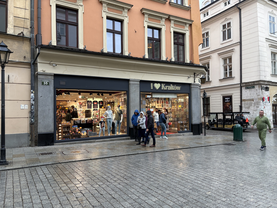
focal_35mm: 26
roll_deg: +0.9
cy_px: 104
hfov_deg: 67.3
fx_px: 208
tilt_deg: +2.0
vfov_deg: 53.1
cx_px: 138
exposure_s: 1/122
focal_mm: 5.96
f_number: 1.6
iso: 50
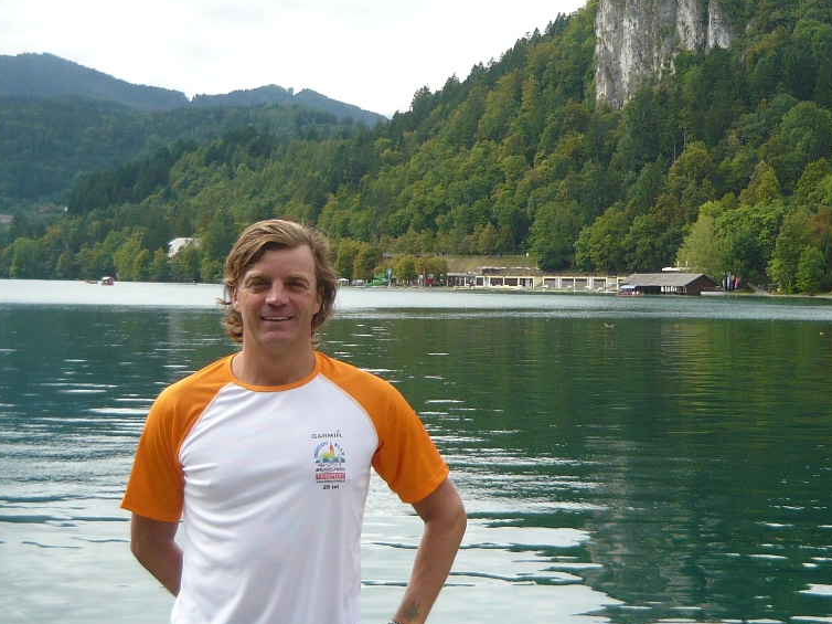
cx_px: 484
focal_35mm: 72
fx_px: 1730
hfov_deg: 27.0
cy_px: 295
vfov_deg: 20.4
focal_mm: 5.5
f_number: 2.8
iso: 100
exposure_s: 1/800
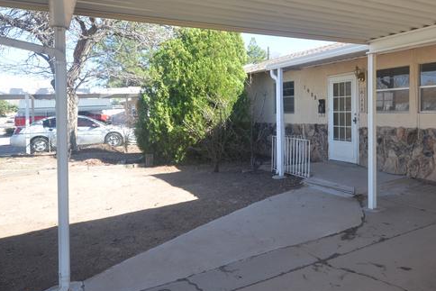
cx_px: 259
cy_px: 123
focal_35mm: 28
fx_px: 339
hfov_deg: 64.9
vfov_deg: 46.3
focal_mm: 12
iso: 160
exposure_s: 1/50
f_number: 10
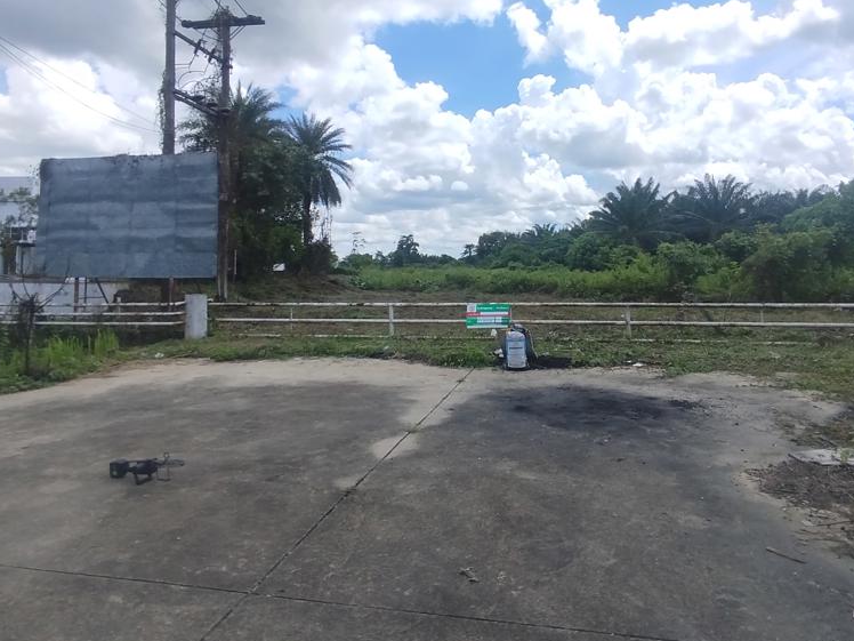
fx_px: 567
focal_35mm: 23
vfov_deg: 57.7
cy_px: 217
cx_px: 454
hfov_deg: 73.8
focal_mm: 1.65
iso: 50
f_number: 2.2
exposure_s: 1/1775
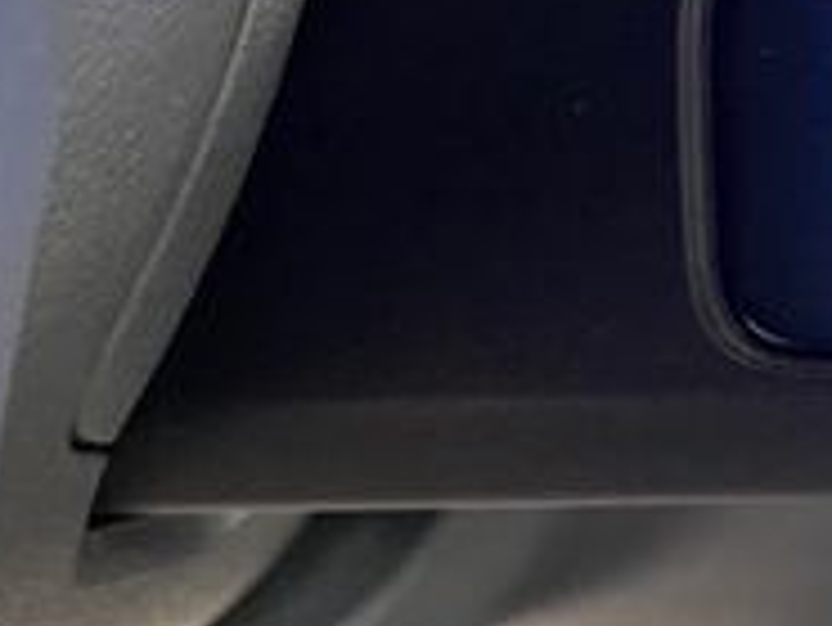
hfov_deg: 18.8
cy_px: 297
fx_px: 2165
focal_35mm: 90
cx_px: 1300
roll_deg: -17.3
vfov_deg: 16.4
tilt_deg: -28.9
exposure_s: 1/60
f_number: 1.6
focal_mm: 4.2
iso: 400
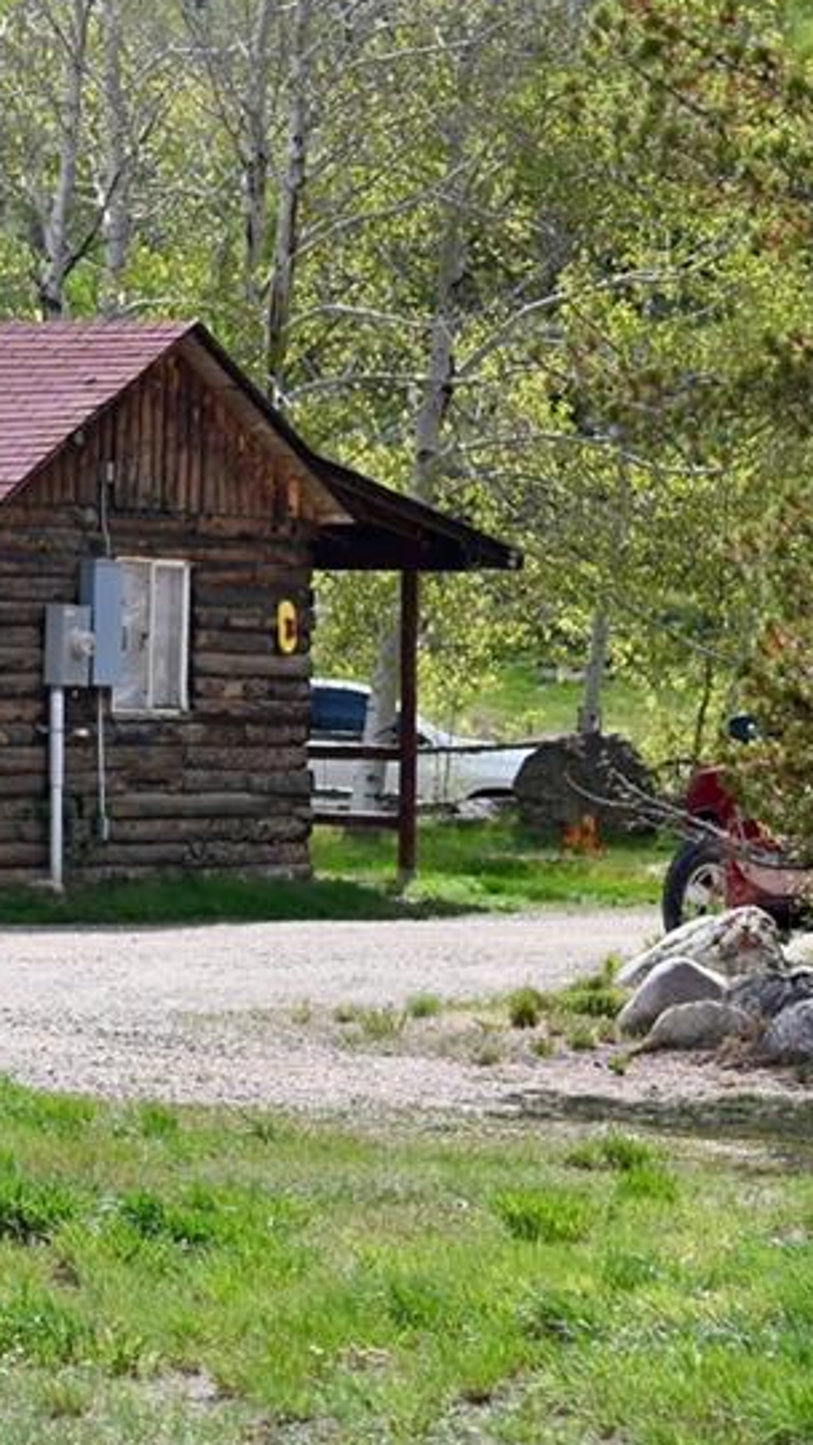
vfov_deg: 10.2
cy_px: 871
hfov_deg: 5.7
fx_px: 8081
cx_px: -332
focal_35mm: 211
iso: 140
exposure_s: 1/250
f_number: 5.6
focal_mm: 68
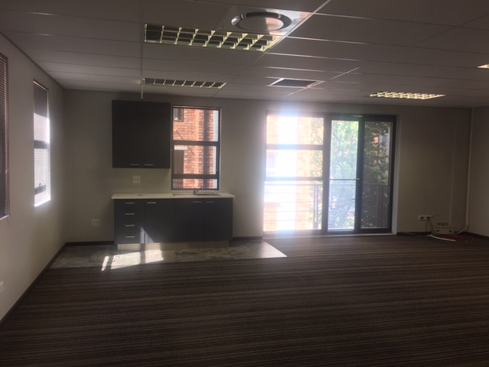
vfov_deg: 48.2
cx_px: 244
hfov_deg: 61.7
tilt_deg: -4.1
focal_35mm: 29
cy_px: 184
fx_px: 410
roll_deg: -1.0
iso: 25
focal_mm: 4.15
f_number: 2.2
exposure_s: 1/50
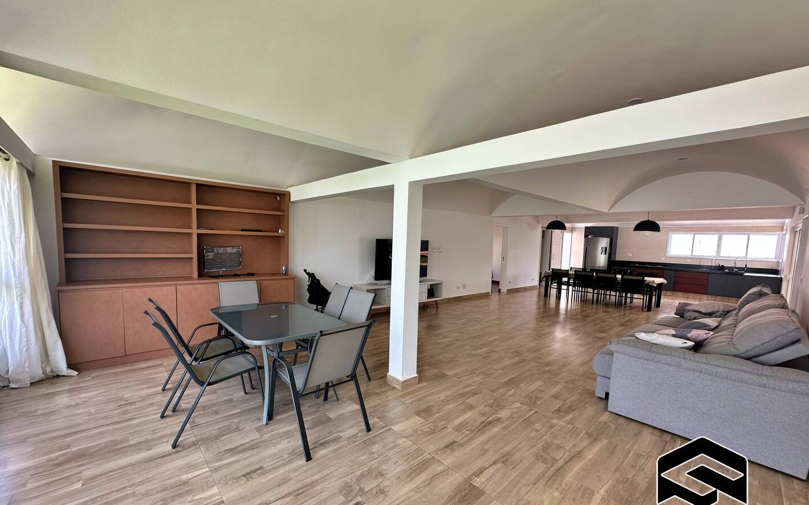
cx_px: 401
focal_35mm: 15
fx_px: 331
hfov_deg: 101.5
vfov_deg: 74.7
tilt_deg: -5.0
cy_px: 271
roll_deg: -2.2
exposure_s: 1/99
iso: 50
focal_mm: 2.22
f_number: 2.2
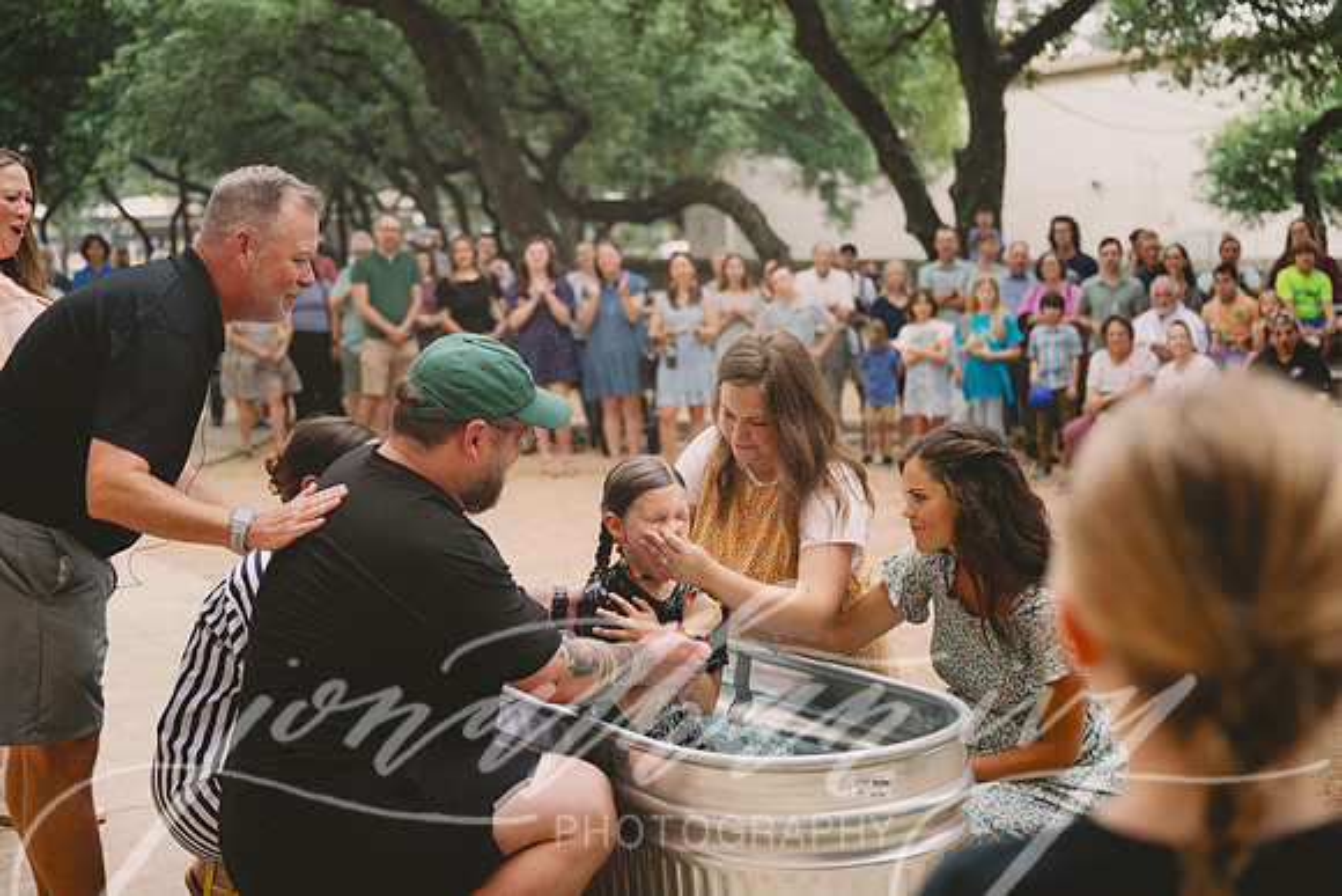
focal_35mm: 48
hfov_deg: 41.1
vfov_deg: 28.1
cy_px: 448
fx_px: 1790
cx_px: 671
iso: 250
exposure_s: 1/500
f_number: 2.8
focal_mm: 48
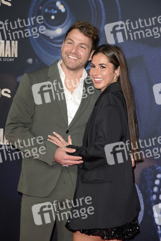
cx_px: 80
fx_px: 672
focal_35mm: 100
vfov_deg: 20.4
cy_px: 120
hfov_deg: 13.7
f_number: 6.3
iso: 2000
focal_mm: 100
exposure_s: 1/250
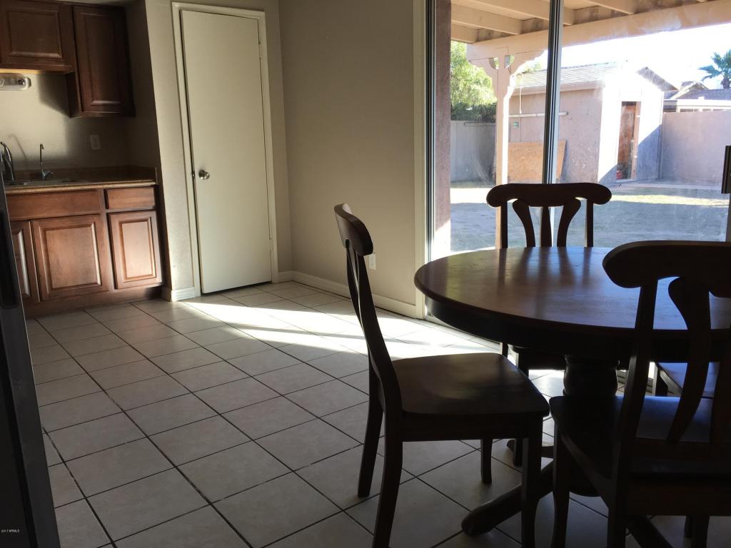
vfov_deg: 48.2
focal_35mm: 29
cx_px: 366
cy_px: 274
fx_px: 612
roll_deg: +0.9
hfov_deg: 61.7
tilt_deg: -11.1
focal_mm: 4.15
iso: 32
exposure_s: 1/120
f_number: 2.2
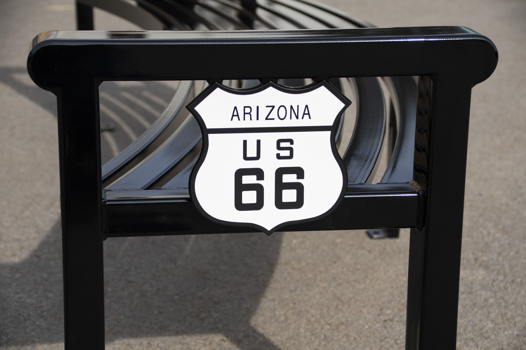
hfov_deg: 21.9
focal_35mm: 93
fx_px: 1359
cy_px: 175
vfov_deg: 14.7
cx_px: 263
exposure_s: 1/1250
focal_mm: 62
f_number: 5
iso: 200
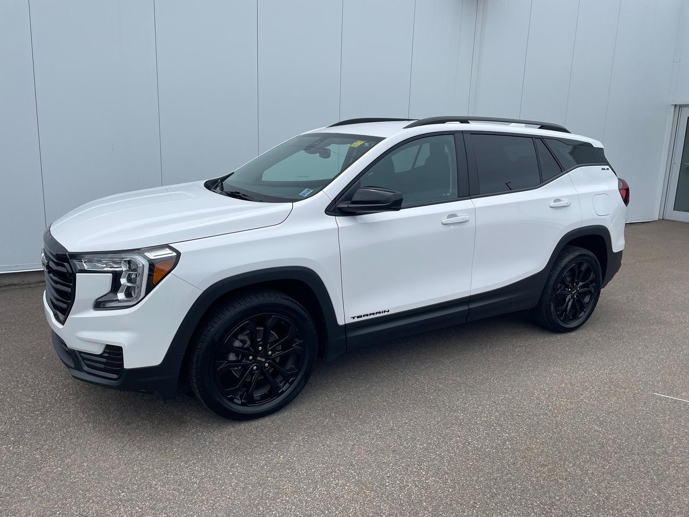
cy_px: 258
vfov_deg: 53.1
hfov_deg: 67.3
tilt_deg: -11.8
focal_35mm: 26
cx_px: 344
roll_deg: -1.5
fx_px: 518
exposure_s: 1/3509
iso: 32
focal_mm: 4.2
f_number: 1.6
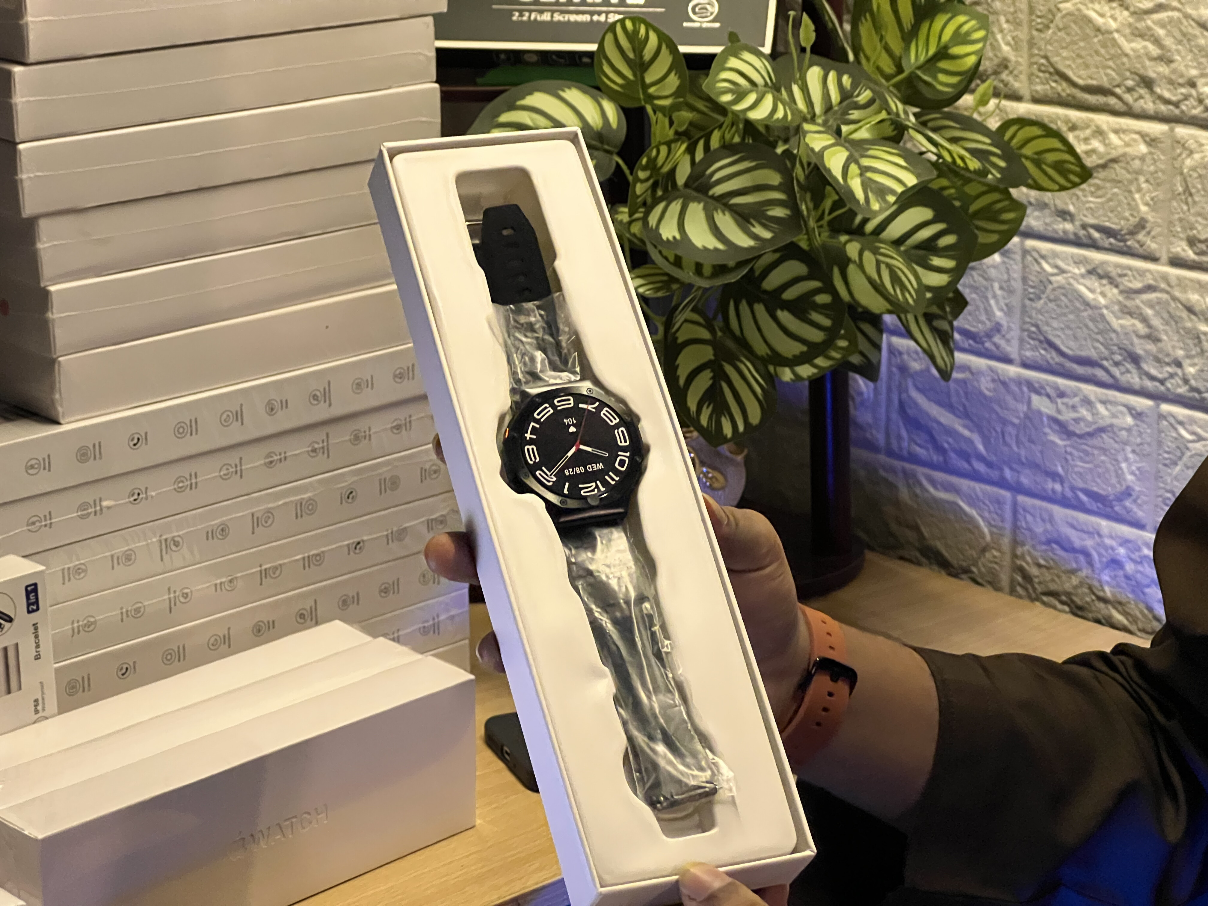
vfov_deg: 19.1
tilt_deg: -16.4
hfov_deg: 25.3
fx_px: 2687
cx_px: 604
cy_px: 453
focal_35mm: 77
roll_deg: +1.2
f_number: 2.8
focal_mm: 9
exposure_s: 1/50
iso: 1000
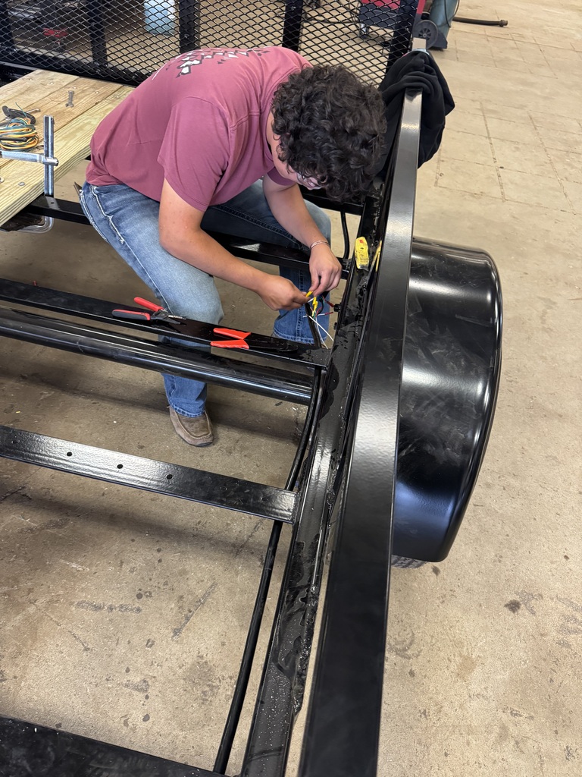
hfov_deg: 56.8
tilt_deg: -43.7
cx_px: 291
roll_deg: -8.8
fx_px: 538
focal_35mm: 24
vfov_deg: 71.6
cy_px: 388
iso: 640
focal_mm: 6.76
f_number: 1.78
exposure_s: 1/60
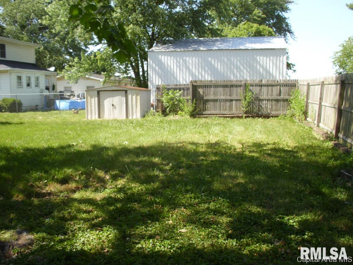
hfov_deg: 49.0
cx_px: 176
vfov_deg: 37.7
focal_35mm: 38
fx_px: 388
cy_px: 132
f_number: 2.9
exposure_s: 1/234
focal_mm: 6.3
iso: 50
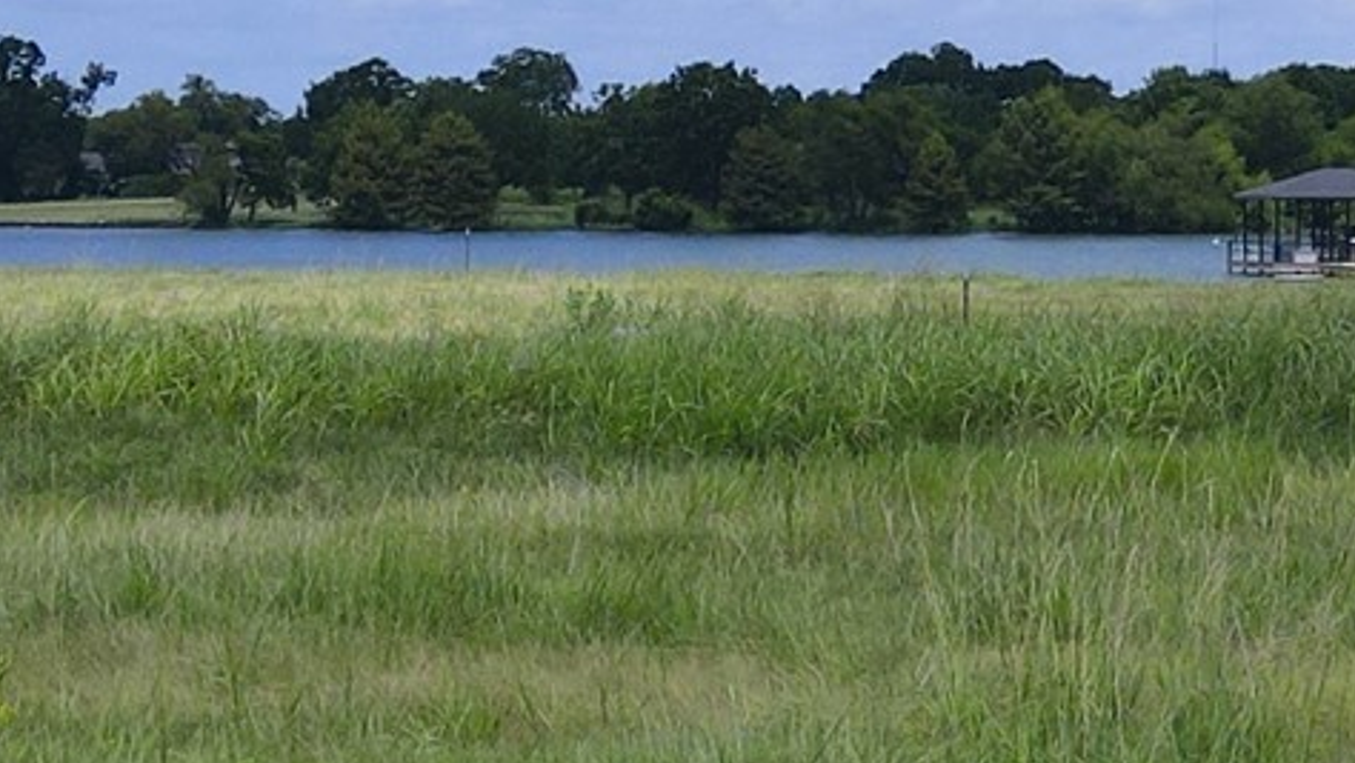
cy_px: 454
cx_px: 1206
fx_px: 4061
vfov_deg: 10.7
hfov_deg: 18.6
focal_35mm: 113
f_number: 2.8
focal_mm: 4.5
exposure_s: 1/1000
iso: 100
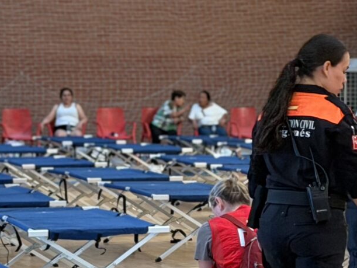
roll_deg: -0.1
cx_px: 202
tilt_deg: -6.1
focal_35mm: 201
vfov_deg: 7.4
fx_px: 2074
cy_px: 271
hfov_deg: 9.8
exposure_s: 1/42
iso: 250
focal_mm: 6.76
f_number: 1.78
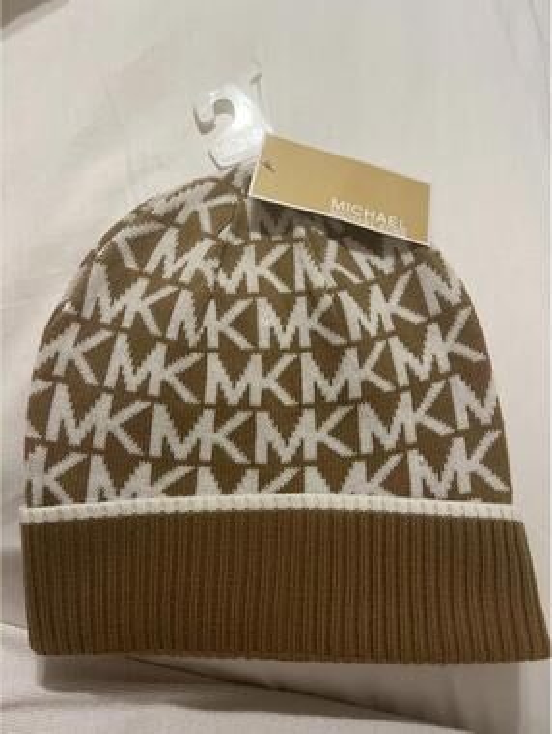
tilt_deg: -69.4
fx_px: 552
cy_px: 367
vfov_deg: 67.2
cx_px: 276
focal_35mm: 26
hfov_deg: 53.2
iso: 160
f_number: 1.5
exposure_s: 1/60
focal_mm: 5.7
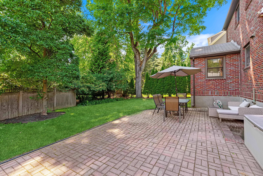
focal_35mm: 16
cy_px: 88
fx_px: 117
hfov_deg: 96.7
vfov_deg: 73.8
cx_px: 132
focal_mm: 16
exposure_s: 1/10
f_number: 7.1
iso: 125
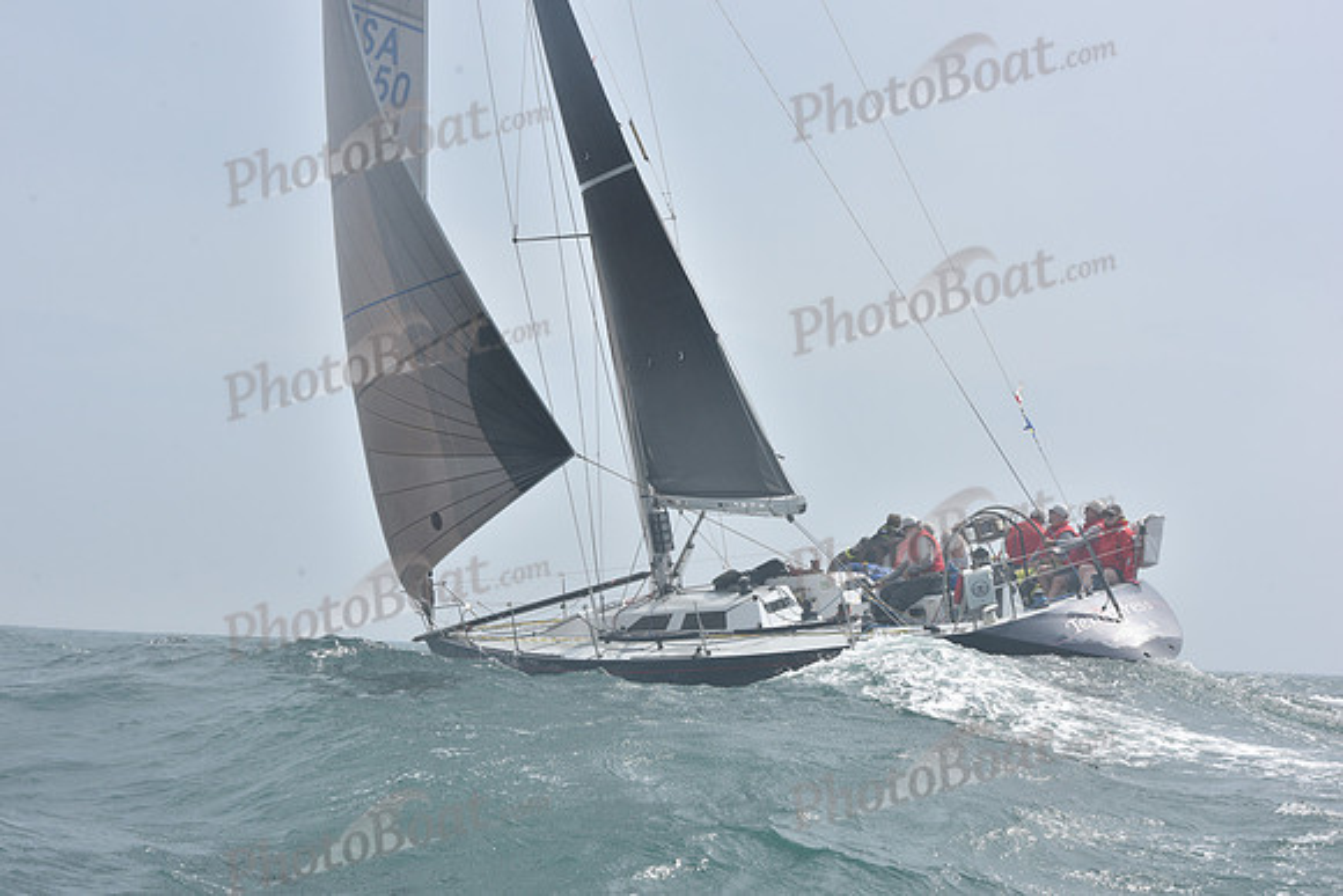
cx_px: 672
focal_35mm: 70
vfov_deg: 19.5
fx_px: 2612
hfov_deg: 28.8
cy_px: 448
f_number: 11
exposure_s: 1/800
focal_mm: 70
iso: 320
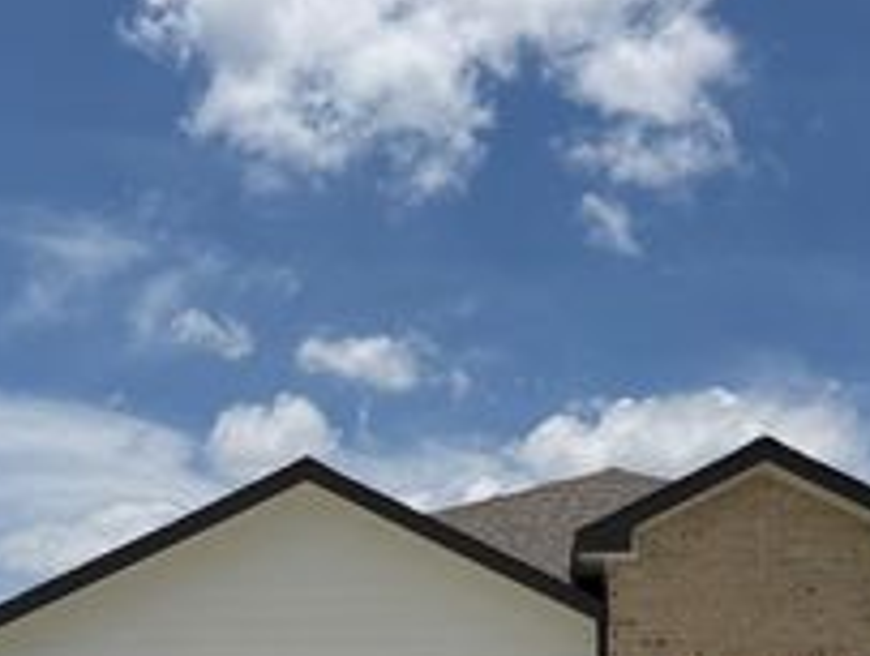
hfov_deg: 32.5
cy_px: 701
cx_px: 557
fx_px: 1485
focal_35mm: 59
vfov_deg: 23.5
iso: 80
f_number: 1.78
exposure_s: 1/14286
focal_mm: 6.76
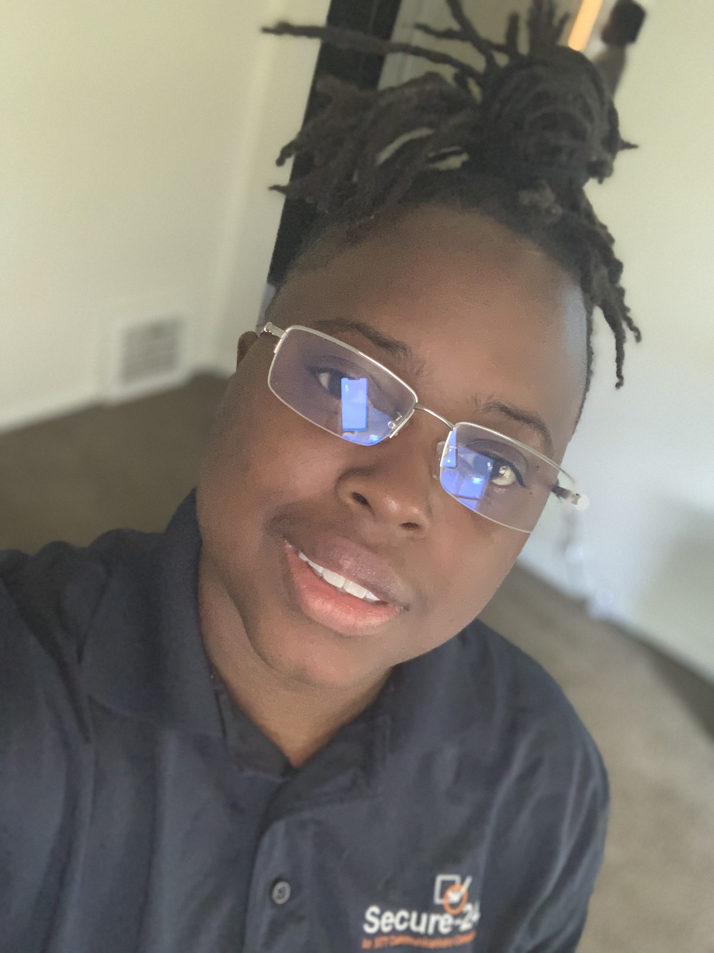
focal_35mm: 32
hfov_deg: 44.2
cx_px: 357
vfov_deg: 56.8
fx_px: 880
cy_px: 476
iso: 500
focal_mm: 2.87
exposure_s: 1/30
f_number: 2.2
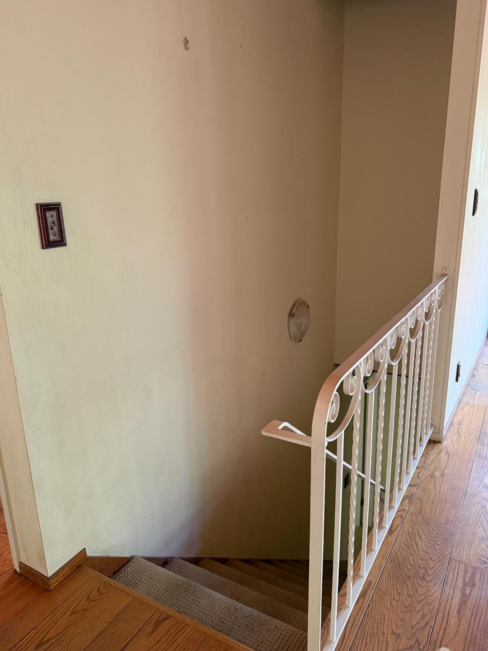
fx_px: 470
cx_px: 252
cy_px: 327
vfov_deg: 69.4
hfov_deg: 54.9
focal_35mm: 25
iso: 400
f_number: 1.78
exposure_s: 1/60
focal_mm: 6.76
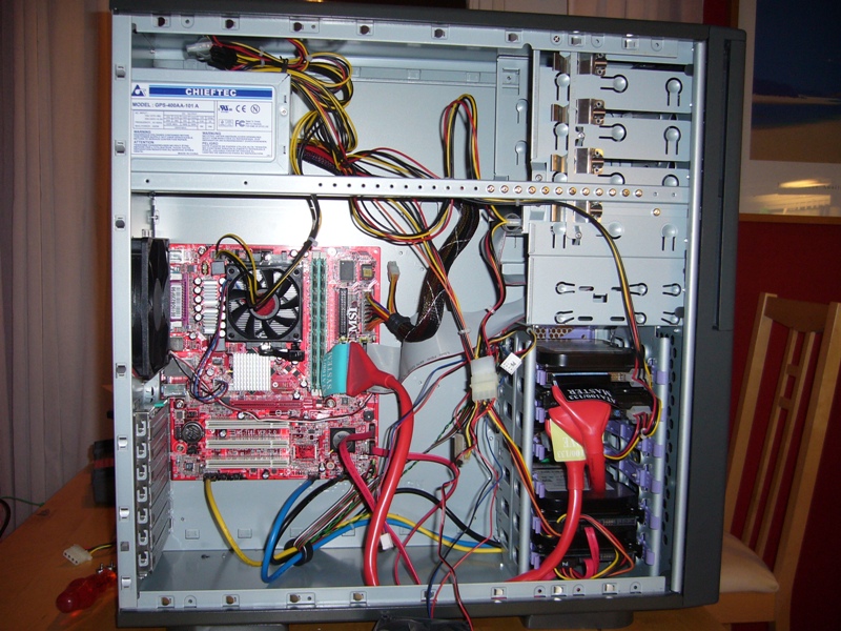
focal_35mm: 35
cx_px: 420
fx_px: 850
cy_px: 316
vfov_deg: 40.7
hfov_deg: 52.6
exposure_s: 1/30
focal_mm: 5.8
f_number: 2.8
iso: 100
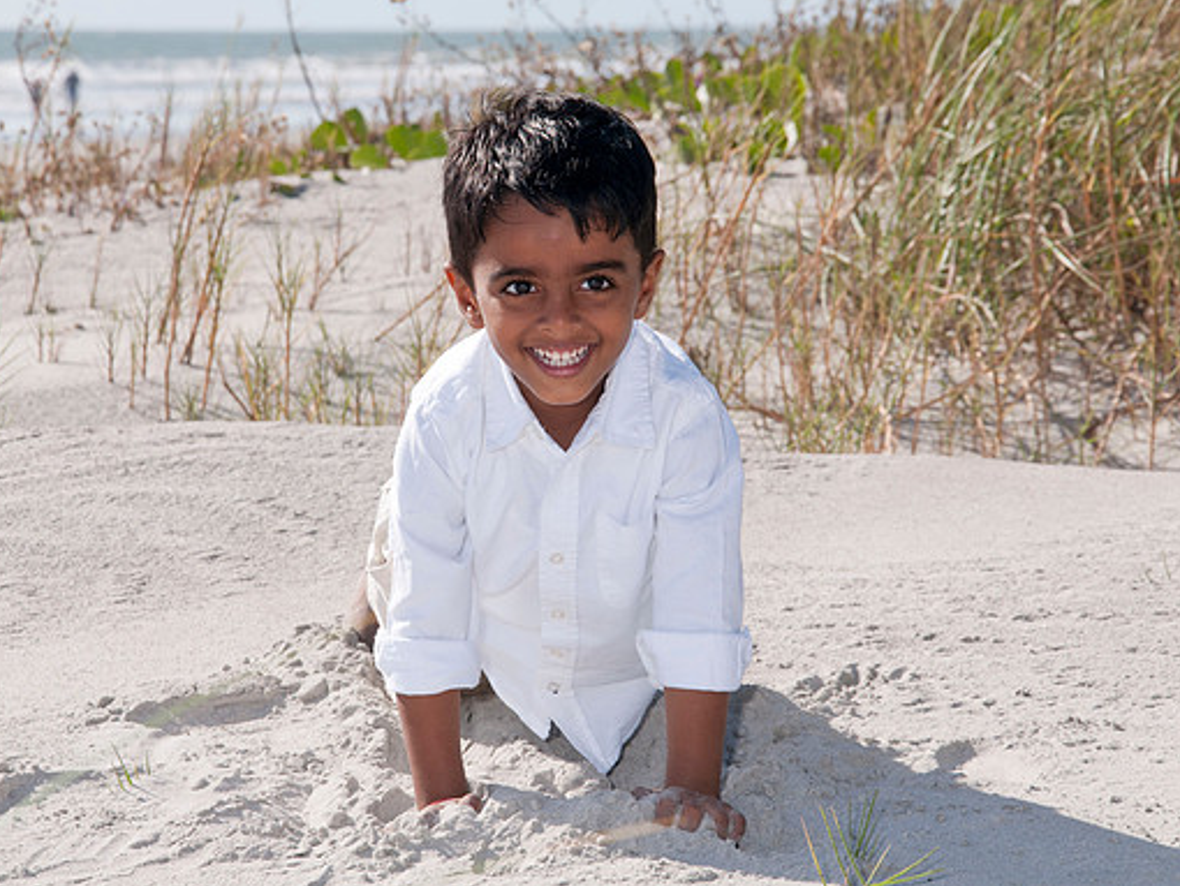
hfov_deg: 12.5
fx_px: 5388
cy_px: 444
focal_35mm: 158
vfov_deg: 9.4
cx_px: 558
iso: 100
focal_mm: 90
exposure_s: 1/250
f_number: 11
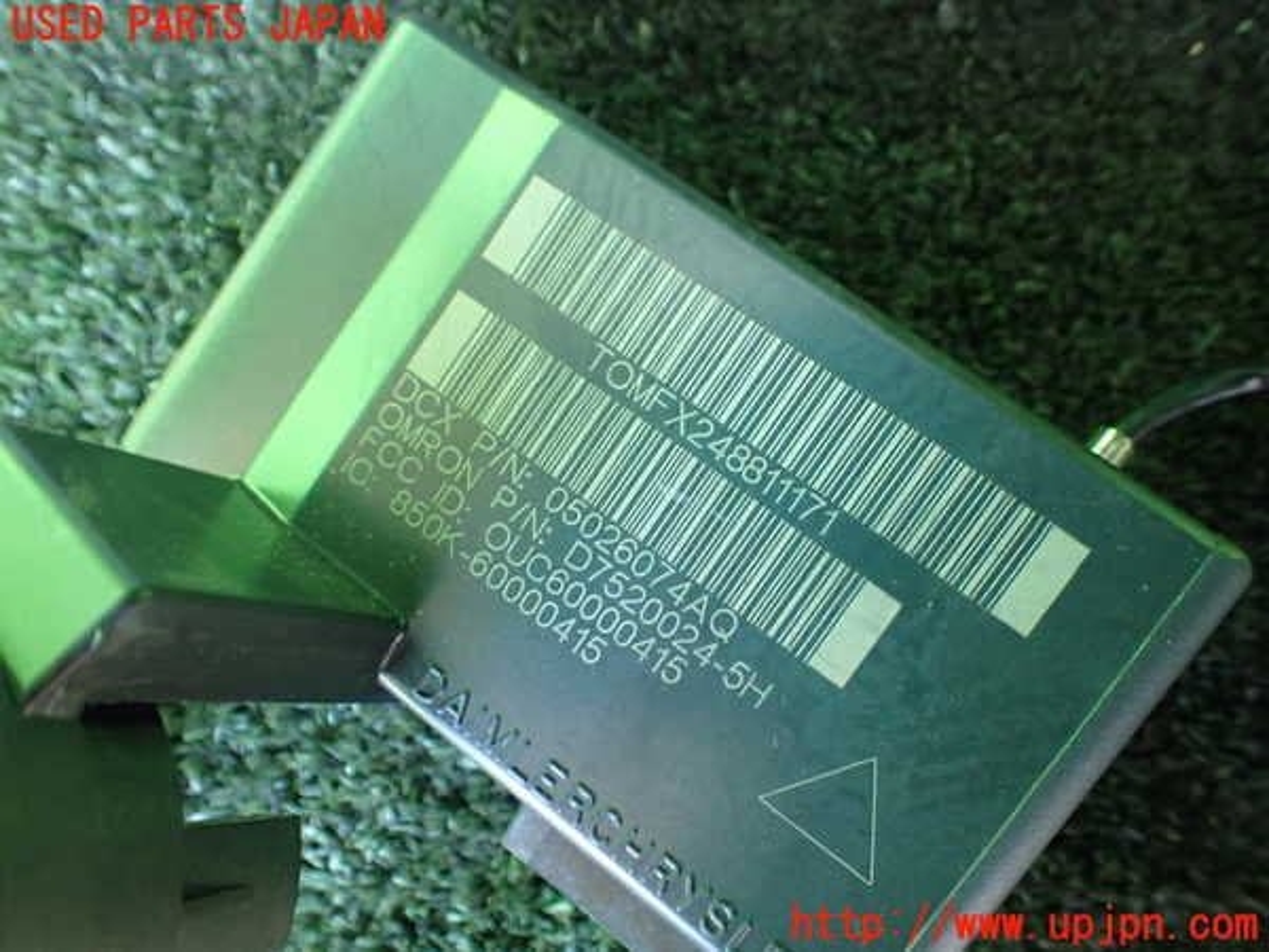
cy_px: 476
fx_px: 1100
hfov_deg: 60.0
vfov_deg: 46.8
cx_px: 634
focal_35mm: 30
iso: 800
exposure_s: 1/80
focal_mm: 5.4
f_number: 2.3
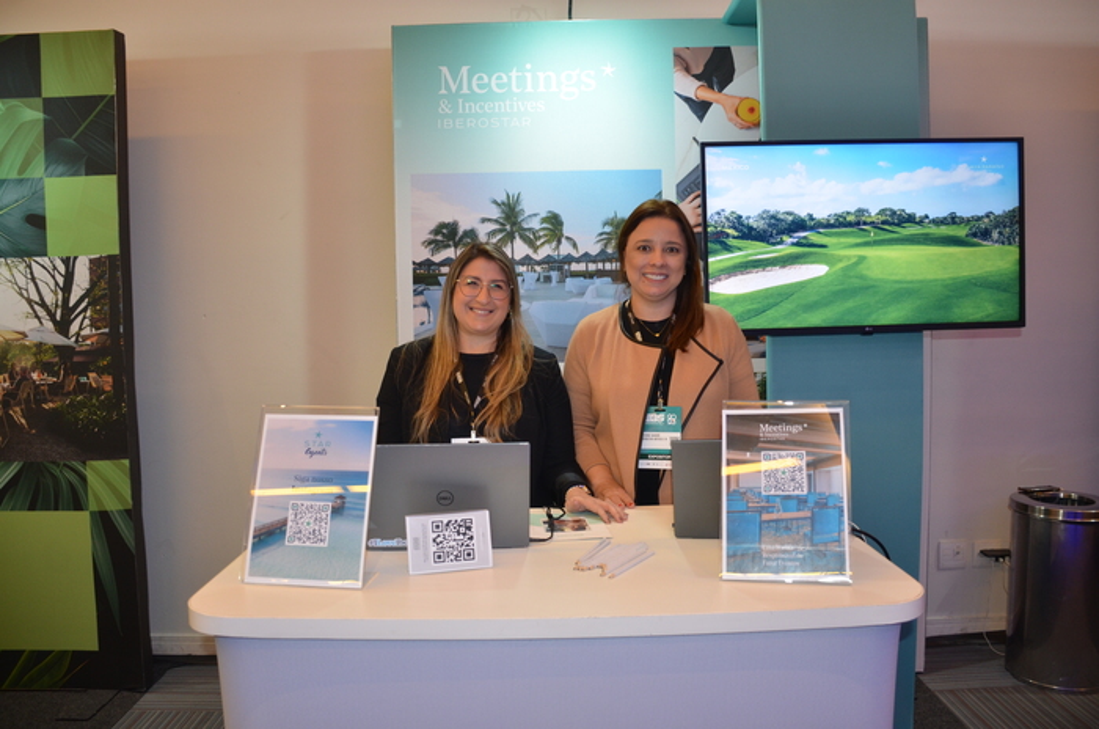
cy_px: 364
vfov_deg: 47.8
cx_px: 550
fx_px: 823
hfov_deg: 67.5
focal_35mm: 27
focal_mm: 18
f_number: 3.5
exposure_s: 1/60
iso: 450
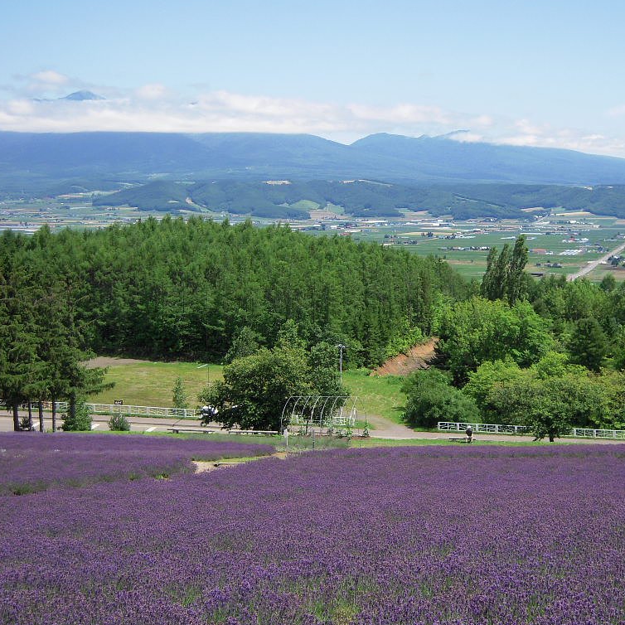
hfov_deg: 28.5
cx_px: 405
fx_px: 1226
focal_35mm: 60
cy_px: 312
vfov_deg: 28.6
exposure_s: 1/640
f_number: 3.5
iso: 100
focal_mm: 8.9
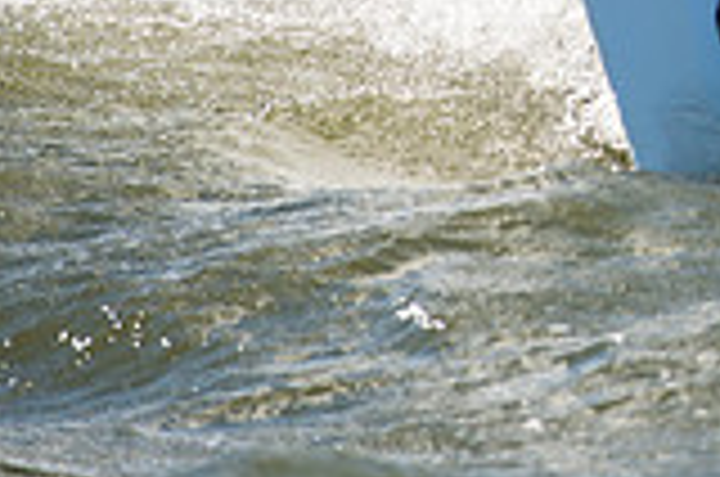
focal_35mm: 727
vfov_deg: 1.9
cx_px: 1184
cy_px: -218
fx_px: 14511
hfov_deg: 2.8
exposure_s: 1/2000
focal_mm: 200
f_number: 5
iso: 320
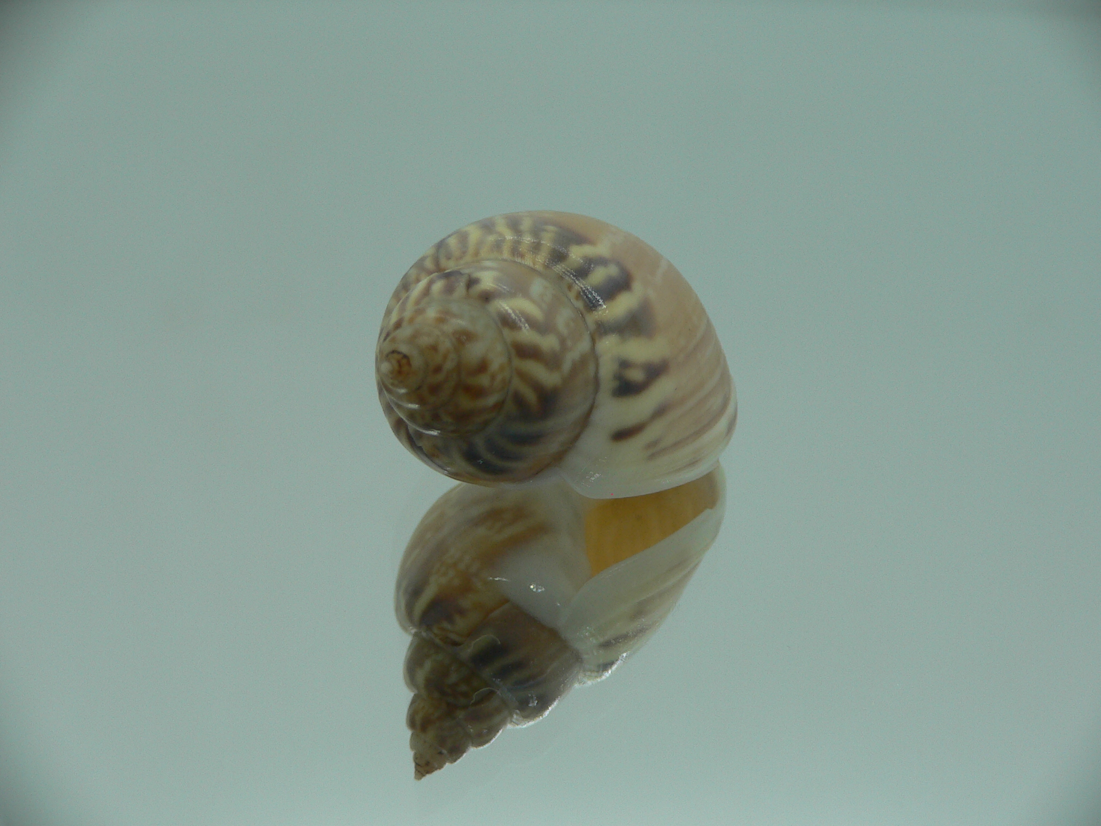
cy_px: 413
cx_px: 550
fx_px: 1113
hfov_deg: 52.6
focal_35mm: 35
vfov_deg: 40.7
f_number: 2.8
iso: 80
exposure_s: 1/60
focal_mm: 4.6
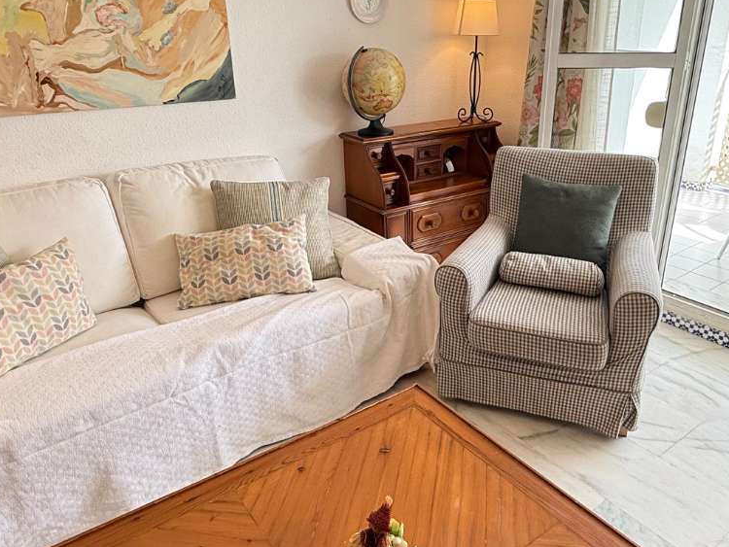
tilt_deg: -22.9
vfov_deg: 49.8
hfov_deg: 63.1
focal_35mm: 28
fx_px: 590
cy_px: 272
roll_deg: +0.1
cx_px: 424
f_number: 2.2
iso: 80
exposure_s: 1/99
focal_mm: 2.22
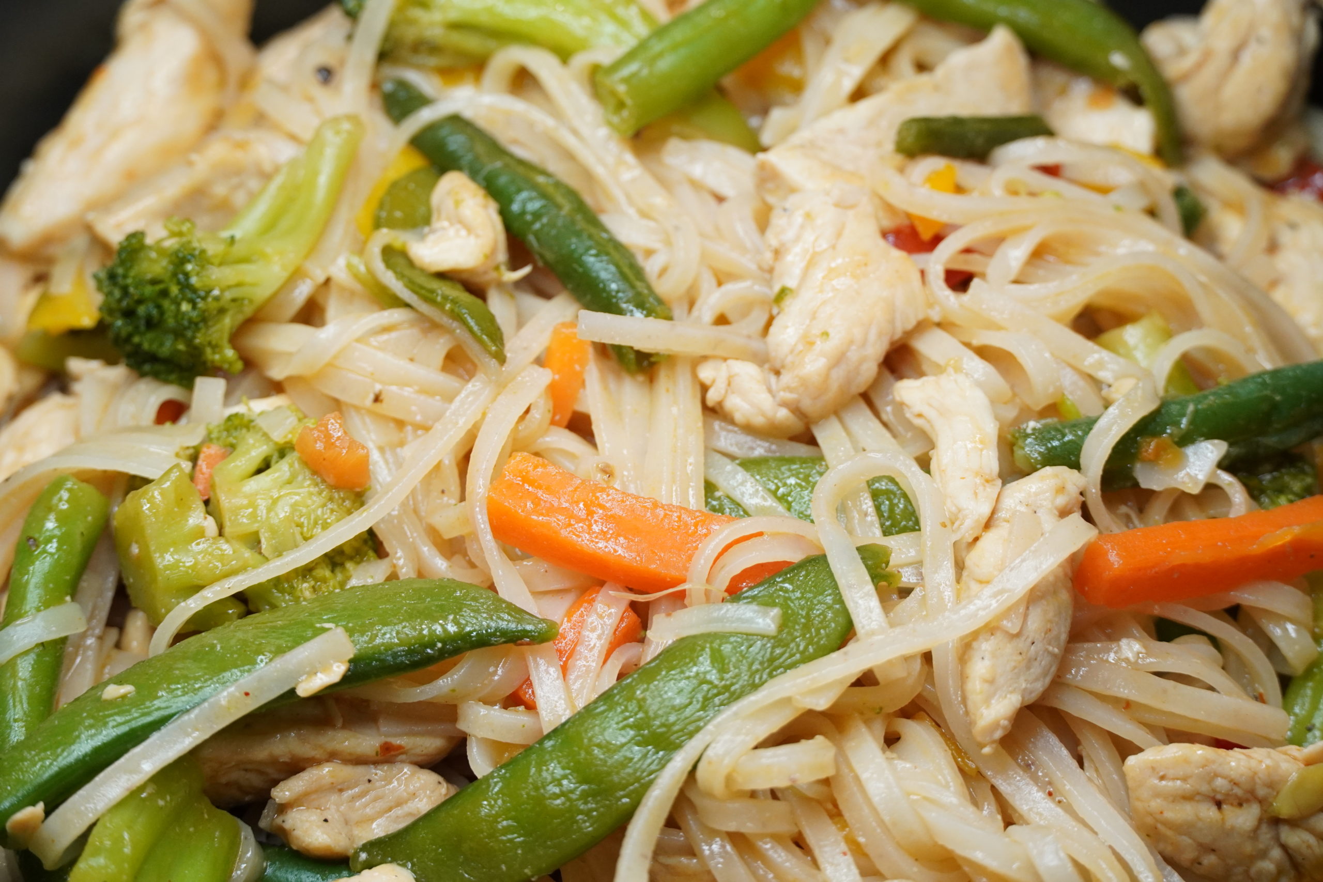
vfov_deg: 15.2
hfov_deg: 22.6
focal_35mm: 90
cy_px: 441
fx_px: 3307
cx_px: 662
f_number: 5.6
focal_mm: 60
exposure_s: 1/100
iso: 1600
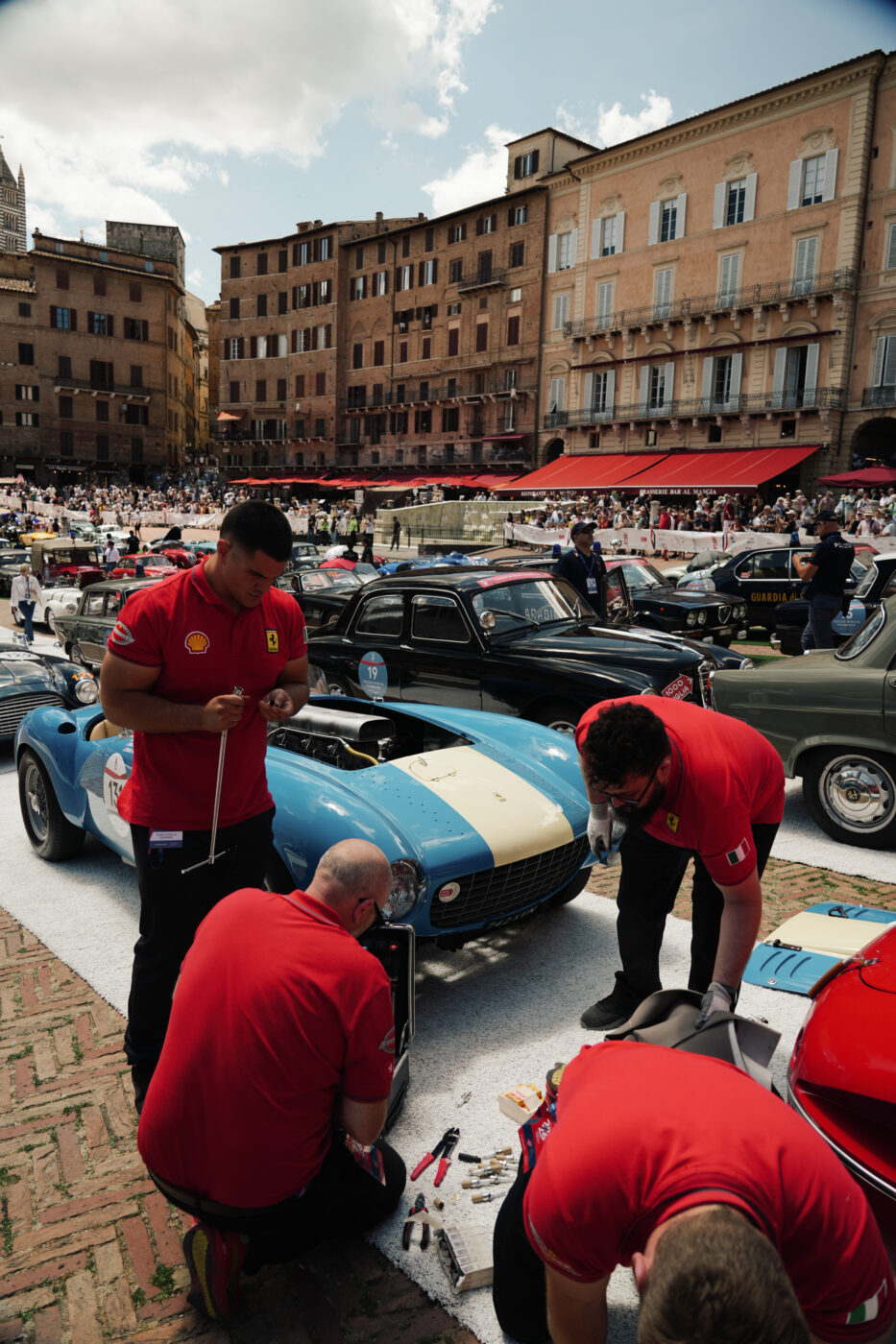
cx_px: 448
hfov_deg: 53.1
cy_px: 672
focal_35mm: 24
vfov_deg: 73.8
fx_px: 896
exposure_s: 1/320
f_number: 4
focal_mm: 24
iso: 100
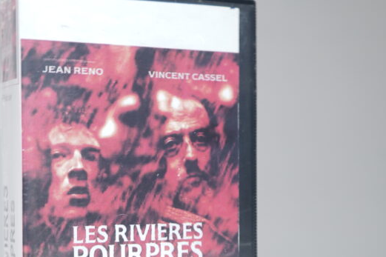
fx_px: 815
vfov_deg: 17.8
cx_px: 134
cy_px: 213
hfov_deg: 26.5
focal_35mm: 76
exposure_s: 1/4
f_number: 4.5
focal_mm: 33
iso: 64
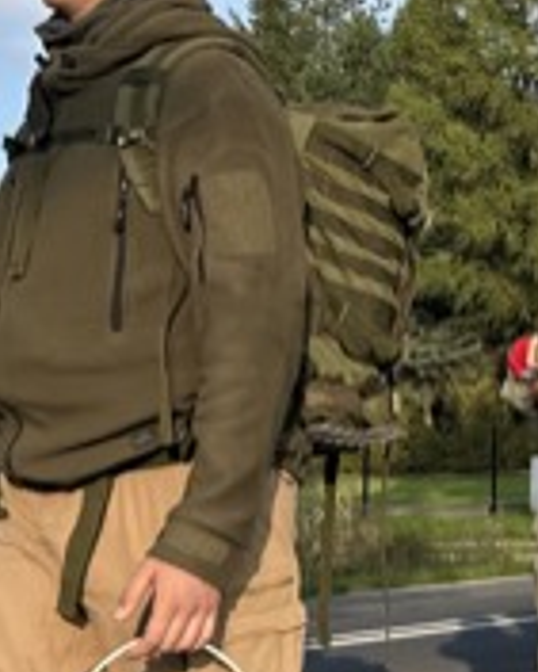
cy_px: 347
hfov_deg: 20.6
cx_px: 790
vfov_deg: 29.6
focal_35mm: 64
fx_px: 1273
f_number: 1.78
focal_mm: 6.86
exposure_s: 1/1916
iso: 80
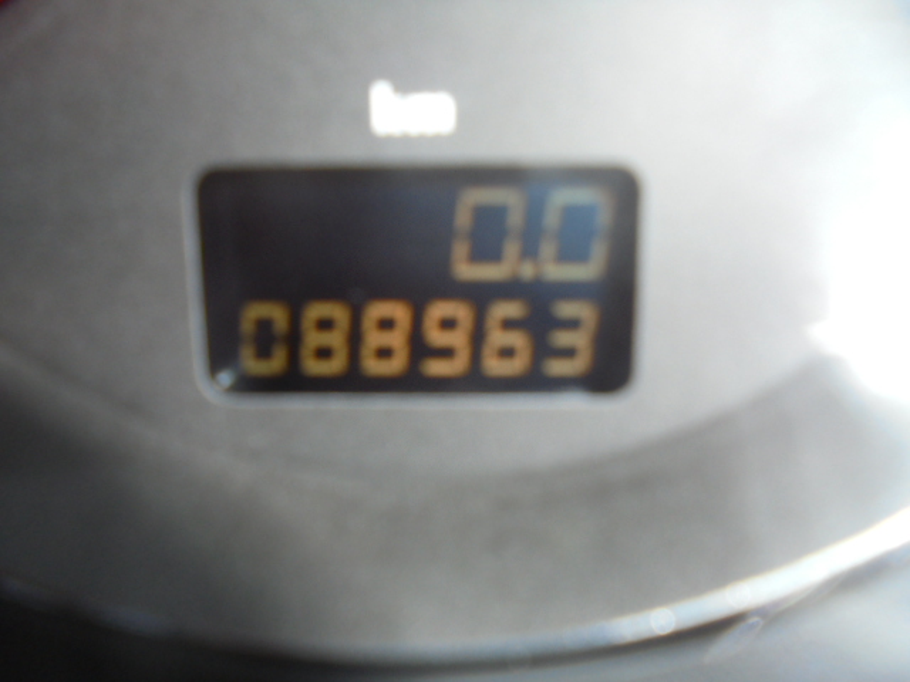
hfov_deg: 67.3
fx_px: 683
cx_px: 455
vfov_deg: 53.1
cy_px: 341
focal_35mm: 26
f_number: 3.5
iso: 100
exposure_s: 1/30
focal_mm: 4.6
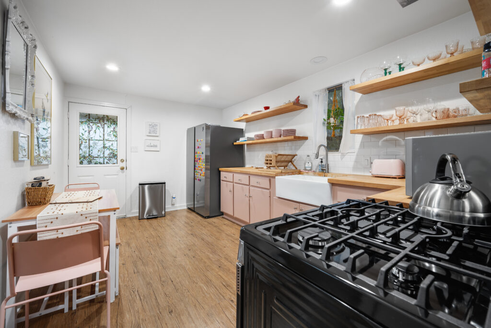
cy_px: 164
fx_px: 191
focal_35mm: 14
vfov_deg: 81.2
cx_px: 246
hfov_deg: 104.2
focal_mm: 14
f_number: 8
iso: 64
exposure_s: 1/3
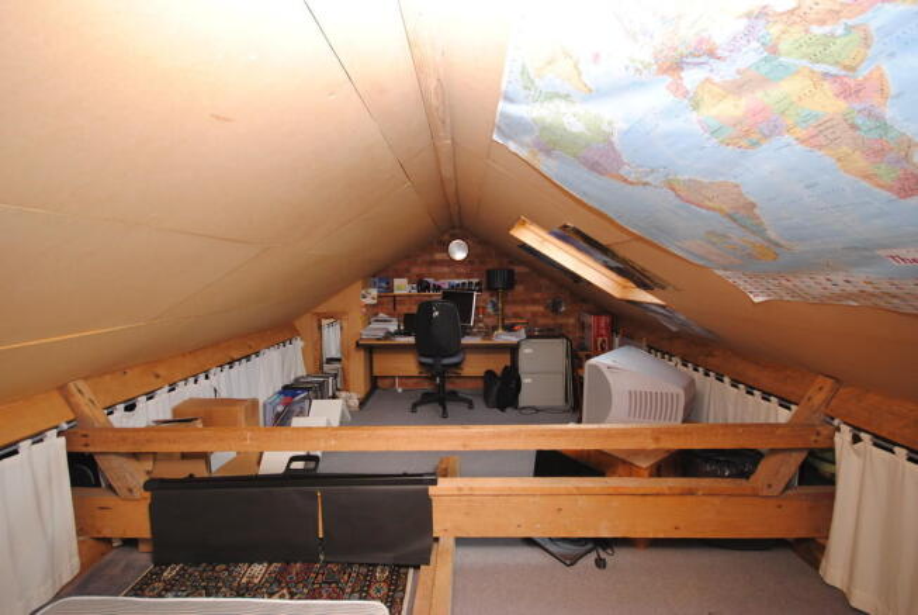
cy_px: 308
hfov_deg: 100.3
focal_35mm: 15
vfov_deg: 77.5
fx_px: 383
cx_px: 459
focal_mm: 10
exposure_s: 1/60
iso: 200
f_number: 4
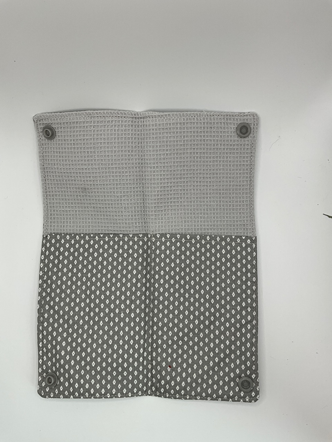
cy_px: 221
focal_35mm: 29
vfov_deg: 61.7
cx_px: 166
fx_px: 371
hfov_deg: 48.2
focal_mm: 3
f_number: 1.8
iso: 25
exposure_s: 1/325
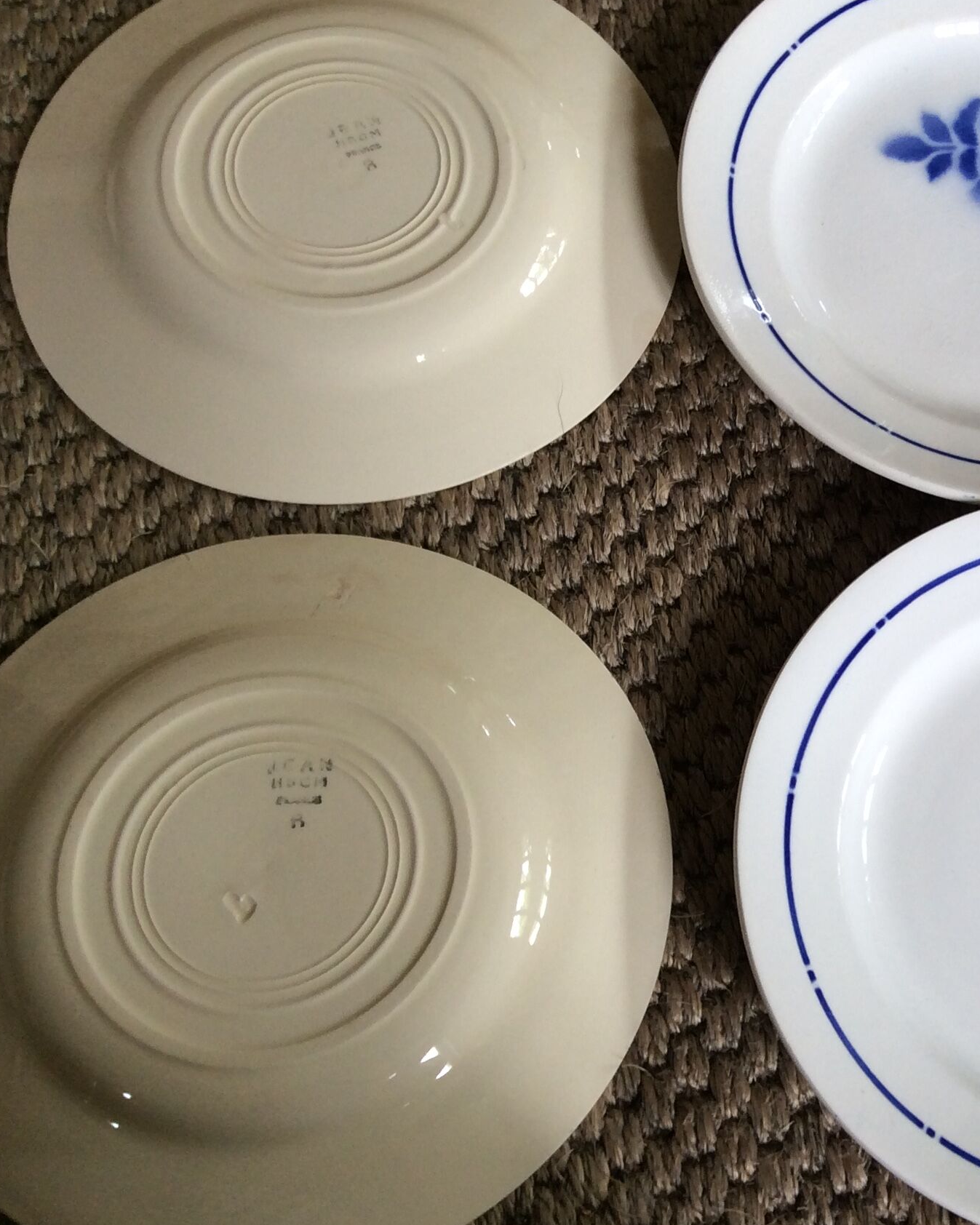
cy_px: 595
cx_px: 924
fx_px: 1740
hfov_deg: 29.8
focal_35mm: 48
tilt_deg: -67.0
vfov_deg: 38.8
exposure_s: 1/33
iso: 40
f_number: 2.4
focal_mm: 3.3
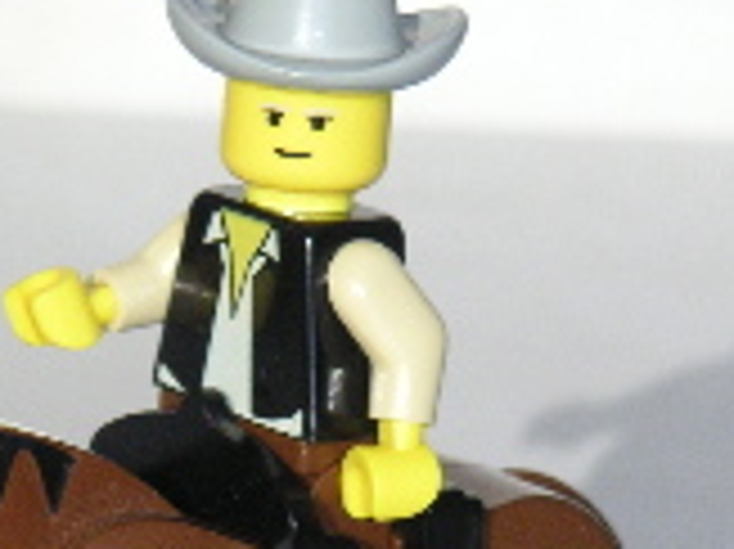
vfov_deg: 5.4
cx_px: 149
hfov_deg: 7.3
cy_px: 540
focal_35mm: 273
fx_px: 5784
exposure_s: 1/750
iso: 160
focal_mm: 17.1
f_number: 8
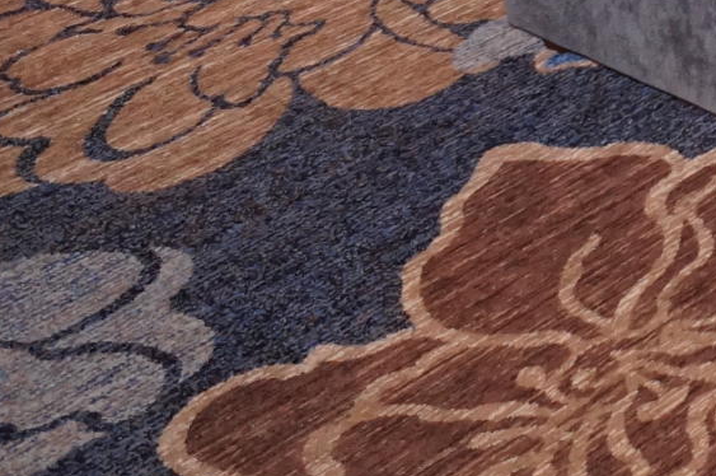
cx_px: 1348
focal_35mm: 128
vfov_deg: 9.9
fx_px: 2543
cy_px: -466
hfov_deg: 14.0
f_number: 4
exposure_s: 1/60
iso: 800
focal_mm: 16
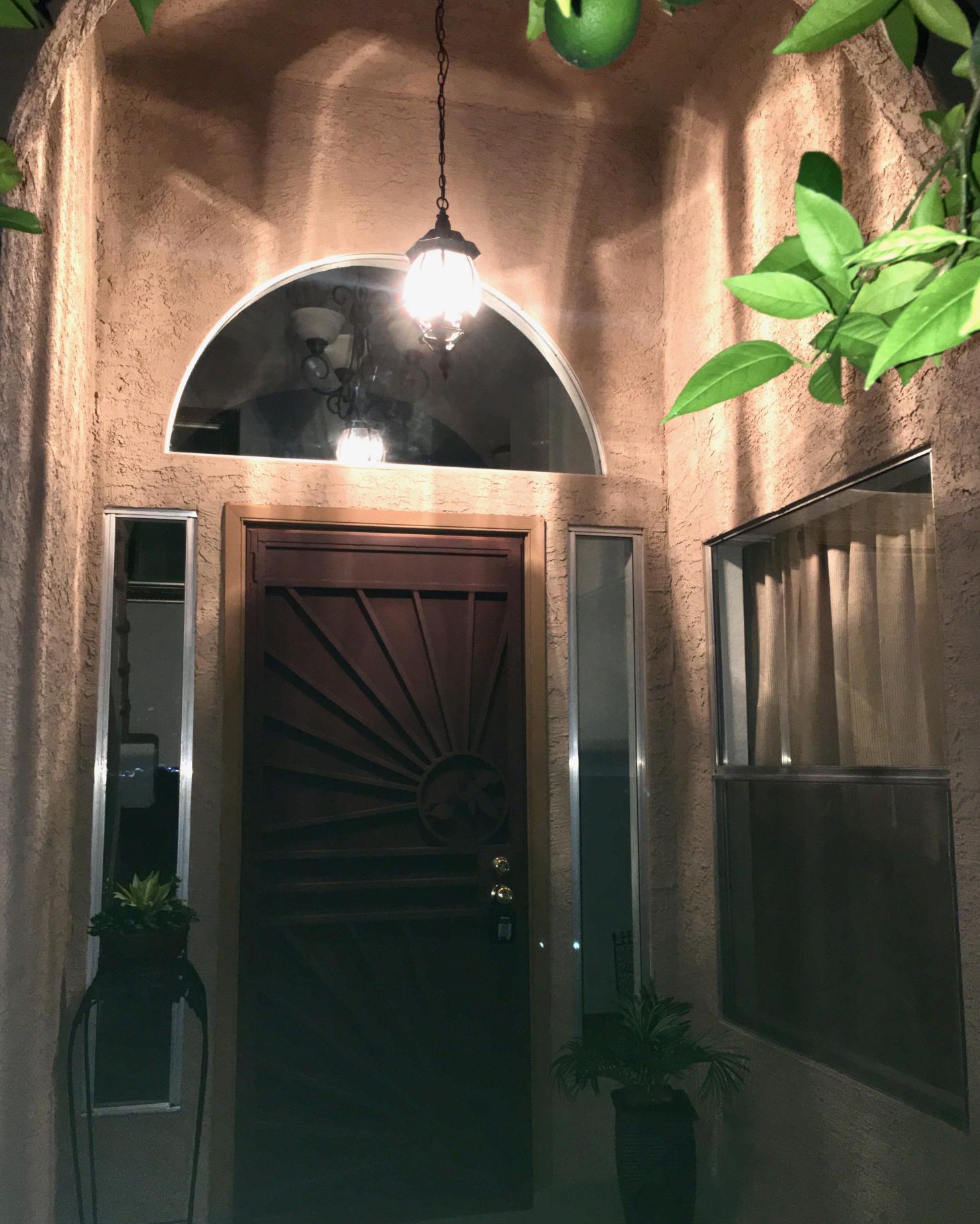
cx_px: 492
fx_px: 1124
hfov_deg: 47.1
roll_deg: +0.2
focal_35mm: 31
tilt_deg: +7.9
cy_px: 643
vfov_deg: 57.1
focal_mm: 4.15
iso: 64
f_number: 2.2
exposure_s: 1/16
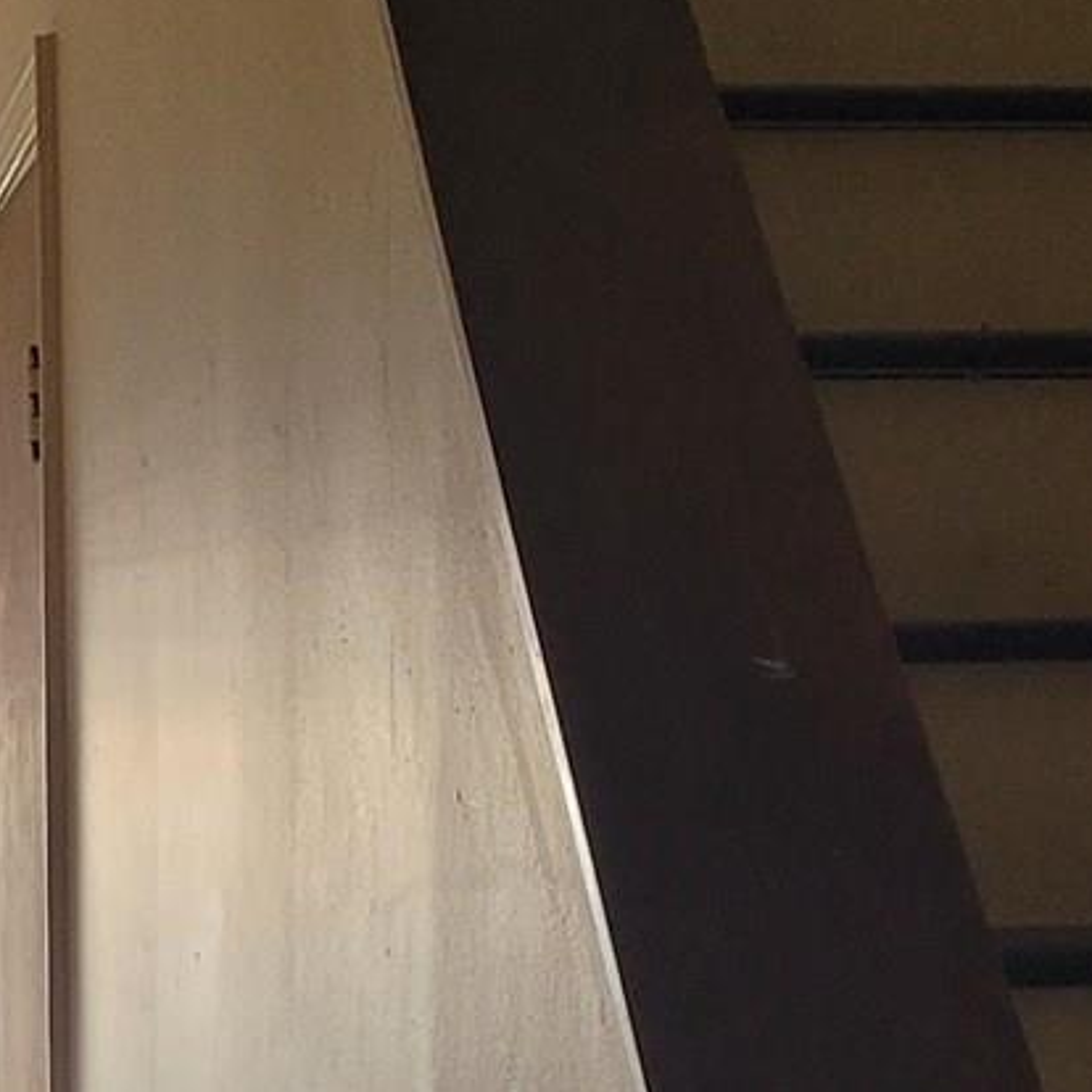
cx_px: 158
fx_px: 4568
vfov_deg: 13.2
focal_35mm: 128
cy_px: 1374
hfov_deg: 13.5
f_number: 1.8
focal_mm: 5.4
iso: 250
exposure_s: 1/60
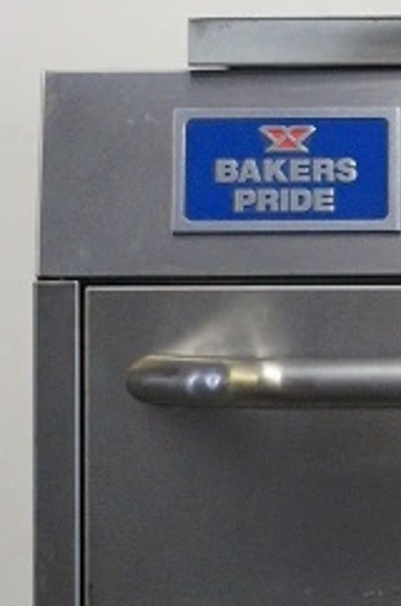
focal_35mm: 217
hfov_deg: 6.2
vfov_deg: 9.4
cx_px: 521
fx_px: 3646
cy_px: 3
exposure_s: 1/80
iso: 3200
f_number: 5.6
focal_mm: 50
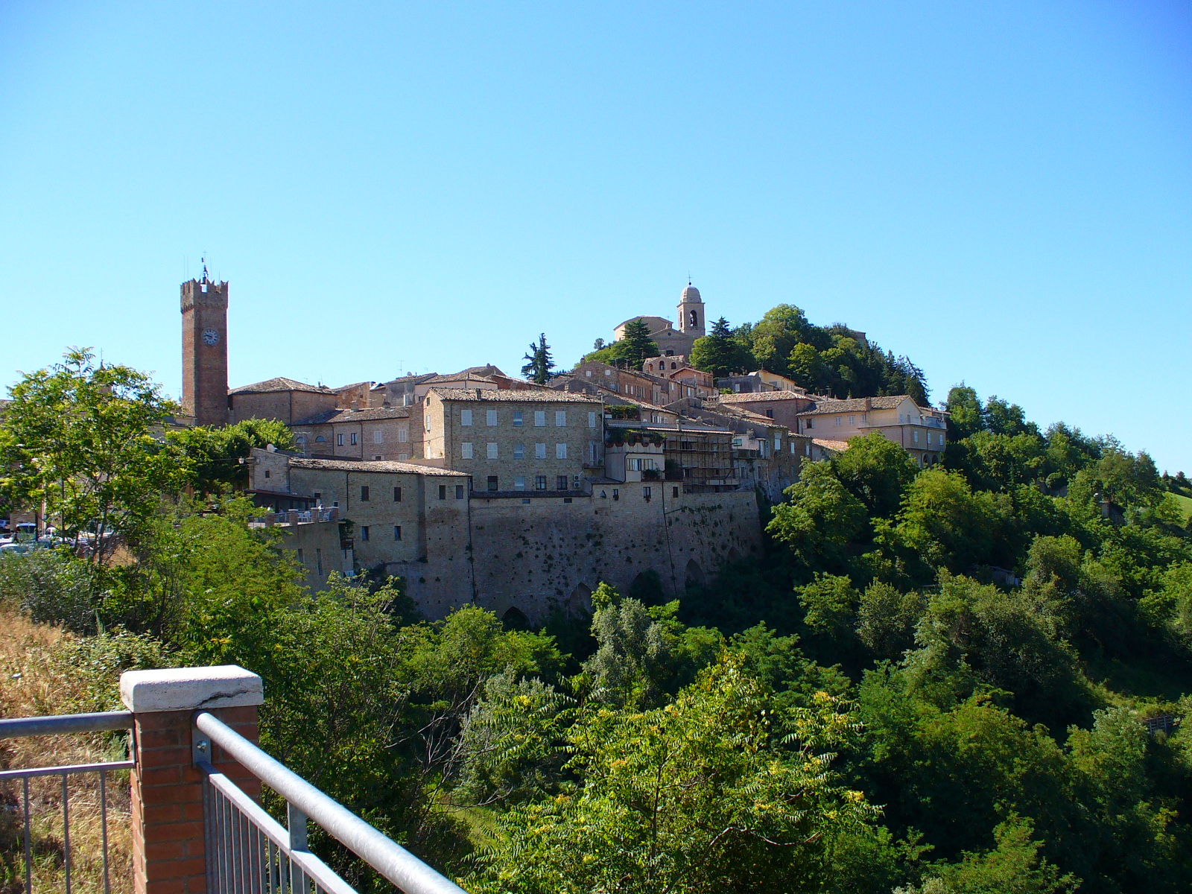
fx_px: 1274
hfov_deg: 50.1
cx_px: 596
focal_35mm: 37
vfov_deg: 38.7
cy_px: 447
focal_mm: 6.1
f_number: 5.6
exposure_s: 1/250
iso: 80
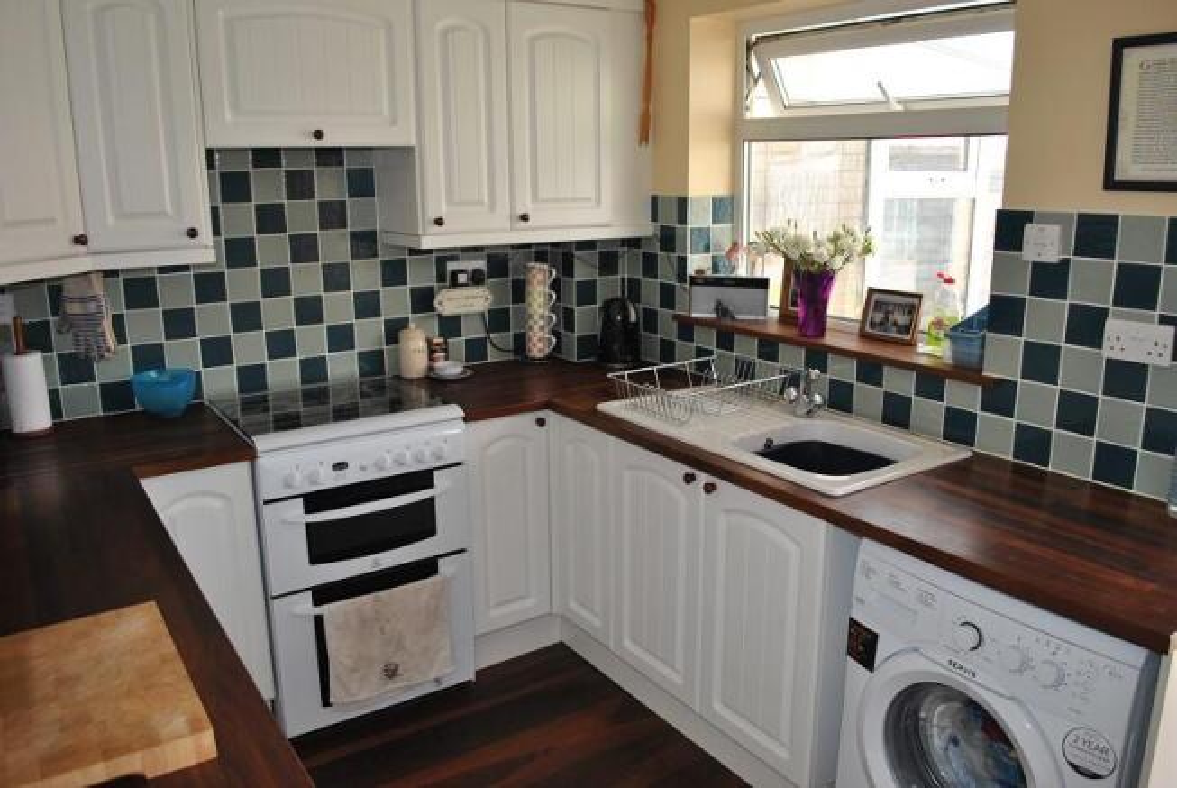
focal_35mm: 27
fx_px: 884
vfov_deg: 48.0
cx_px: 588
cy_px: 394
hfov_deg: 67.3
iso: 200
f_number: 3.5
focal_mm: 18
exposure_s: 1/80
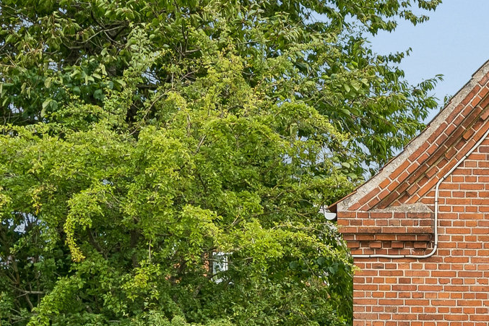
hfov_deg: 14.3
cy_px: 305
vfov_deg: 10.2
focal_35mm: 133
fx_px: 1806
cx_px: 769
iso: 100
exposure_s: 1/320
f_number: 5
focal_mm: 30
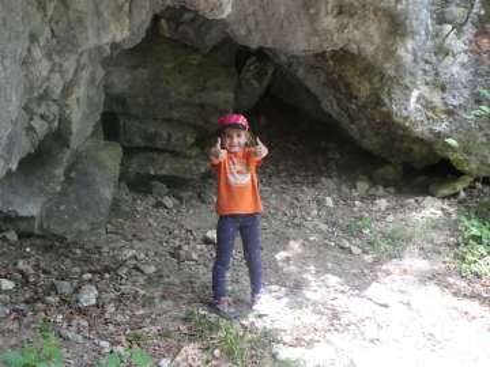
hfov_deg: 38.2
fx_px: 708
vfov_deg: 29.1
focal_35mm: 50
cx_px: 245
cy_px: 184
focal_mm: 9
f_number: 4.1
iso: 640
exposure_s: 1/80
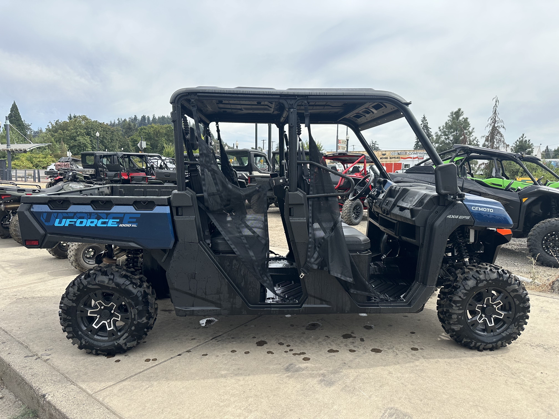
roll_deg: -0.4
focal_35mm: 24
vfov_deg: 56.8
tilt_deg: -6.4
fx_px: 388
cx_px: 280
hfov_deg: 71.6
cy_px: 210
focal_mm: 6.86
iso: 80
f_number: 1.78
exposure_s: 1/2882
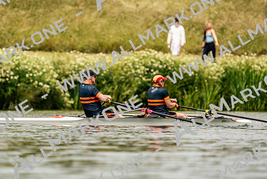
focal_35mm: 697
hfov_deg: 3.0
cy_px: 93
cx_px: 126
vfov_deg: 2.0
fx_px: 5172
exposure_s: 1/2000
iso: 250
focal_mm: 576
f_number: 6.3
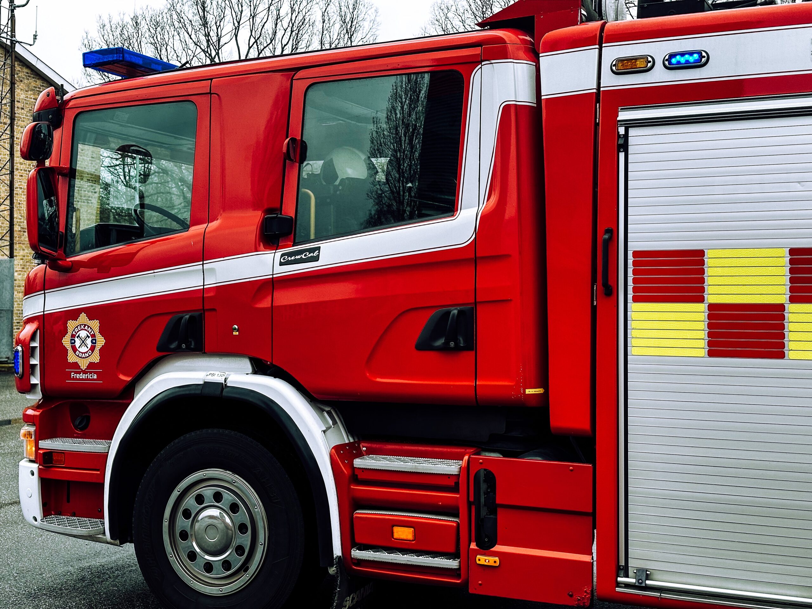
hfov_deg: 39.7
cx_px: 406
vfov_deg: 30.3
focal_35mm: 48
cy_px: 304
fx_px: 1126
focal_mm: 6.86
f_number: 1.8
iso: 64
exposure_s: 1/290
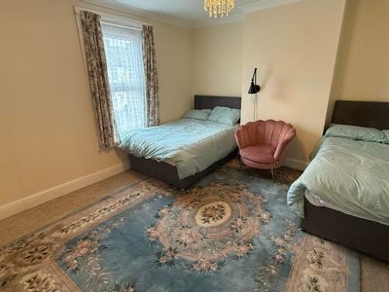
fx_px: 157
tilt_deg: -18.9
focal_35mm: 14
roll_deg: +0.6
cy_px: 146
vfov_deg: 85.7
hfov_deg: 102.1
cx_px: 194
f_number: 2.2
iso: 400
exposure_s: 1/50
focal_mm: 2.22
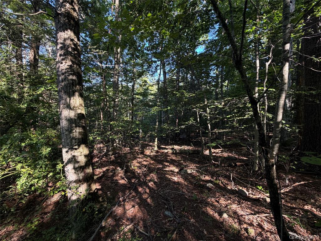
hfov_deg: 102.1
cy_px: 120
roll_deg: -2.6
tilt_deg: +0.2
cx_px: 160
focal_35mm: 14
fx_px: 130
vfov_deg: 85.7
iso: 100
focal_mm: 2.22
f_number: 2.2
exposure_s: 1/121
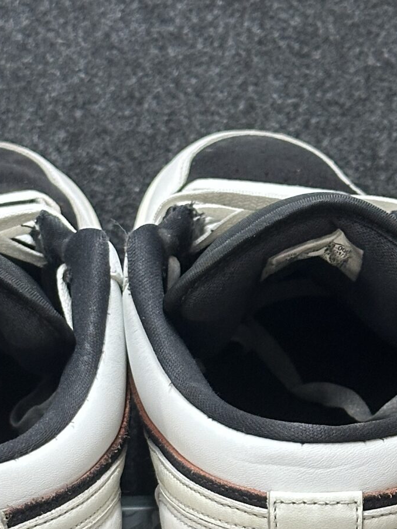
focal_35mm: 136
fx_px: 2080
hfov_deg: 10.9
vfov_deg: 14.4
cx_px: 190
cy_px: 477
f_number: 1.78
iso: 320
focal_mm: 6.86
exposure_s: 1/33
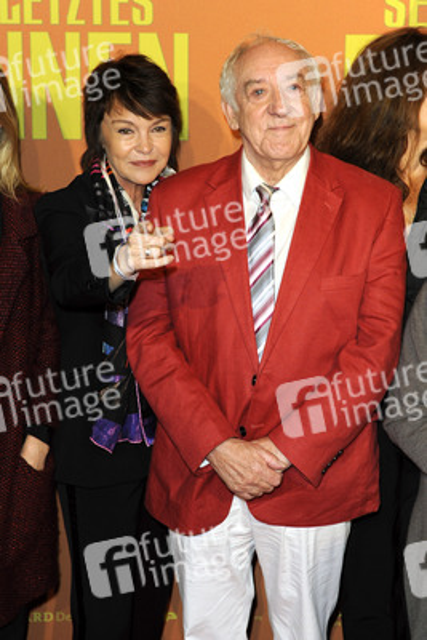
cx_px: 214
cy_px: 320
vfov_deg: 28.8
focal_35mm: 70
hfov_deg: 19.5
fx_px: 1244
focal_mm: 70
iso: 800
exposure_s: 1/320
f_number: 5.6
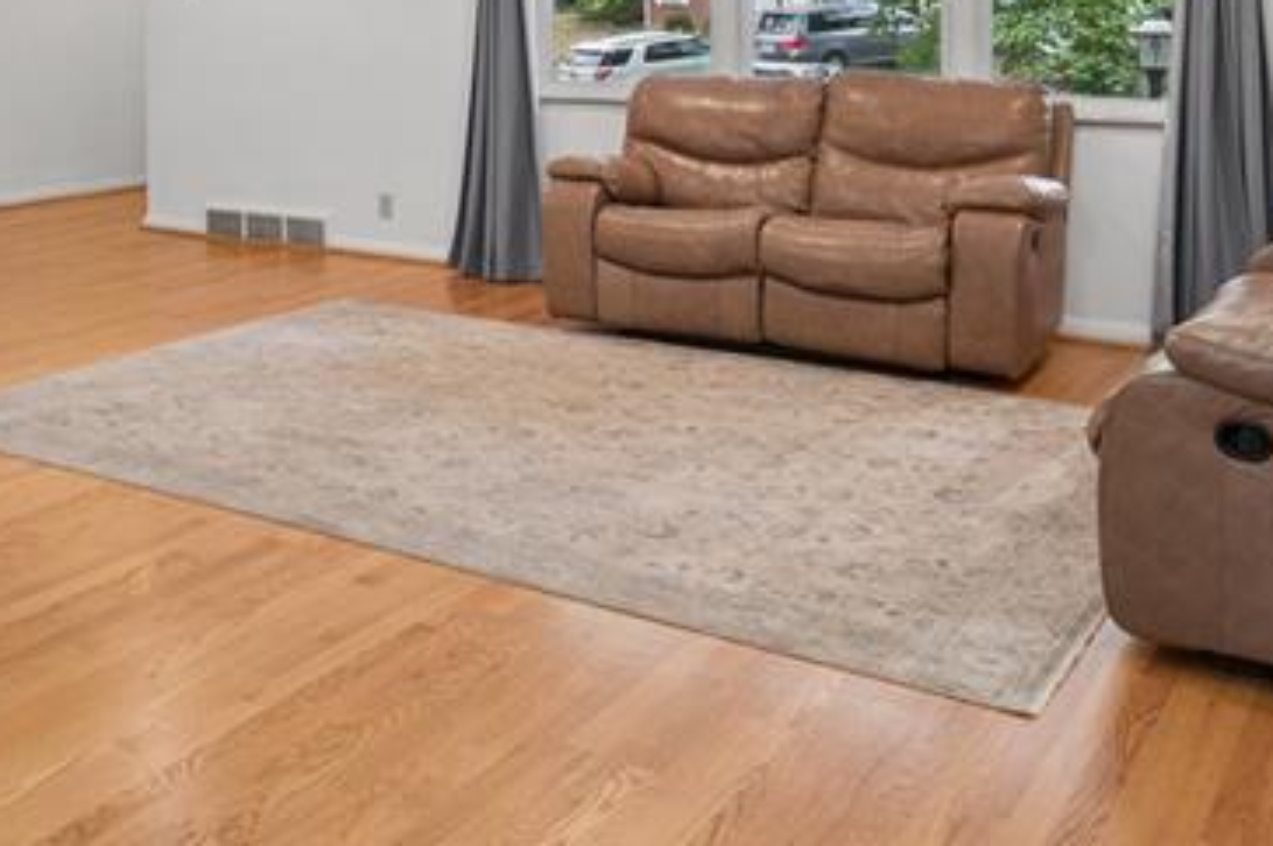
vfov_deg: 28.1
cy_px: 24
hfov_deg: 40.4
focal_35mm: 45
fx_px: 1600
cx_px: 150
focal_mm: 16.1
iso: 200
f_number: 13
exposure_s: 1/2.5
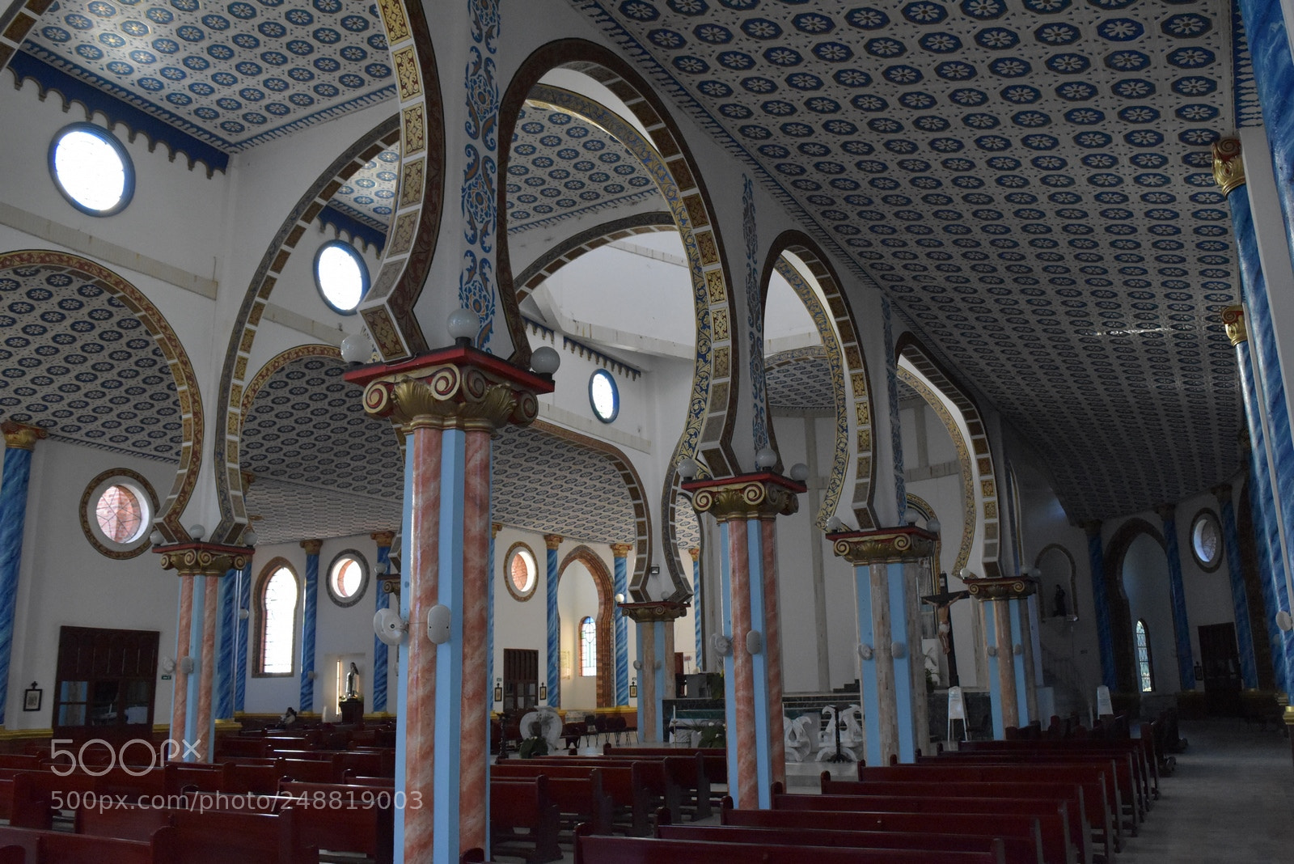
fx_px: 1079
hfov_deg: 61.9
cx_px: 647
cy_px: 432
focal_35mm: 30
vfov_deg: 43.6
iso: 5000
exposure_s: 1/1000
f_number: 5
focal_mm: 20
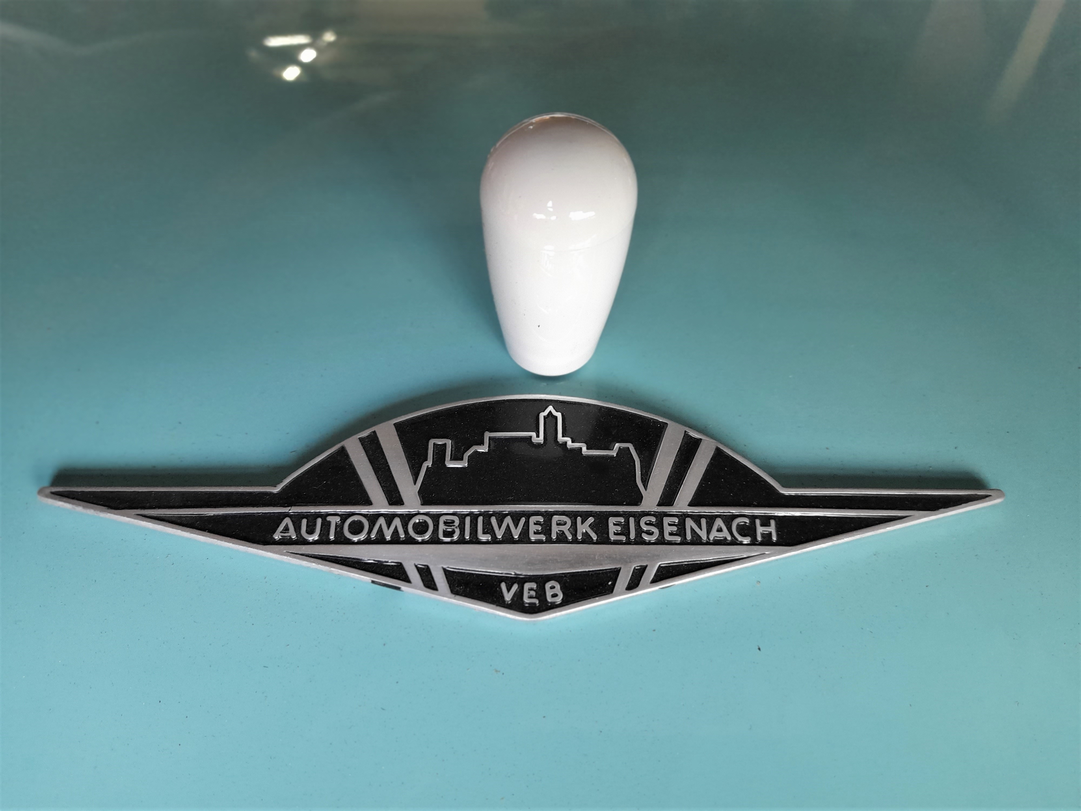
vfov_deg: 54.9
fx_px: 781
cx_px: 540
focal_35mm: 25
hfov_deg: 69.4
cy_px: 406
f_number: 2
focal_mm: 4.6
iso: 320
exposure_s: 1/60
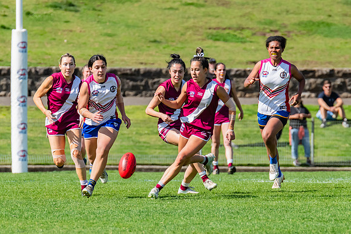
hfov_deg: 2.8
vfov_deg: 1.9
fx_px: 7168
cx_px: 145
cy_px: 138
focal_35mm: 735
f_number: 9
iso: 800
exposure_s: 1/1250
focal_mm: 420
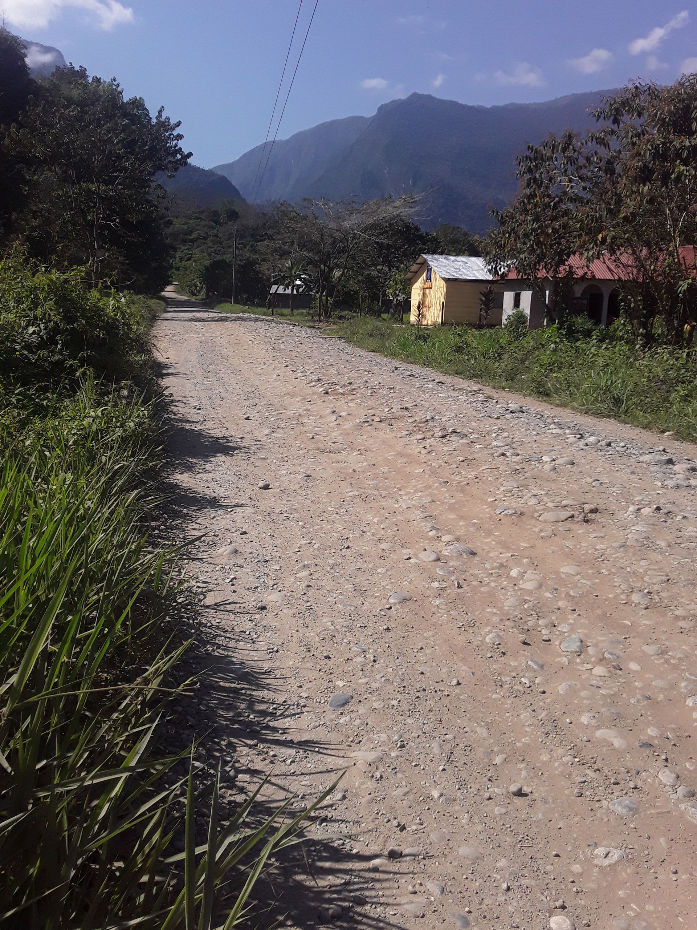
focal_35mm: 31
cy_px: 465
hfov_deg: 45.4
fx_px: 832
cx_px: 348
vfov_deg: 58.4
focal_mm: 3.3
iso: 40
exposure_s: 1/2012
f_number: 2.2
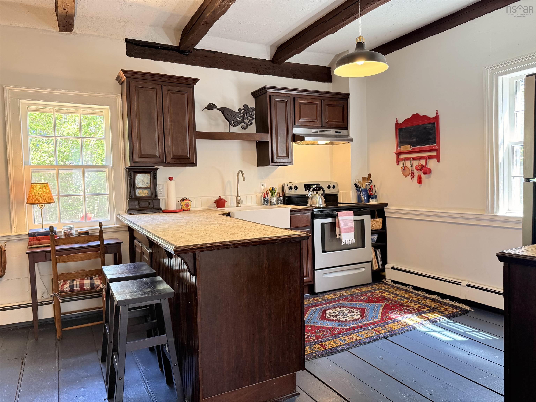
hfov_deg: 71.6
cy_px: 201
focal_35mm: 24
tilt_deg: -2.3
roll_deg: +2.2
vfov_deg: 56.8
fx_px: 372
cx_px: 268
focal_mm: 6.76
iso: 320
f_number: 1.78
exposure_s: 1/60
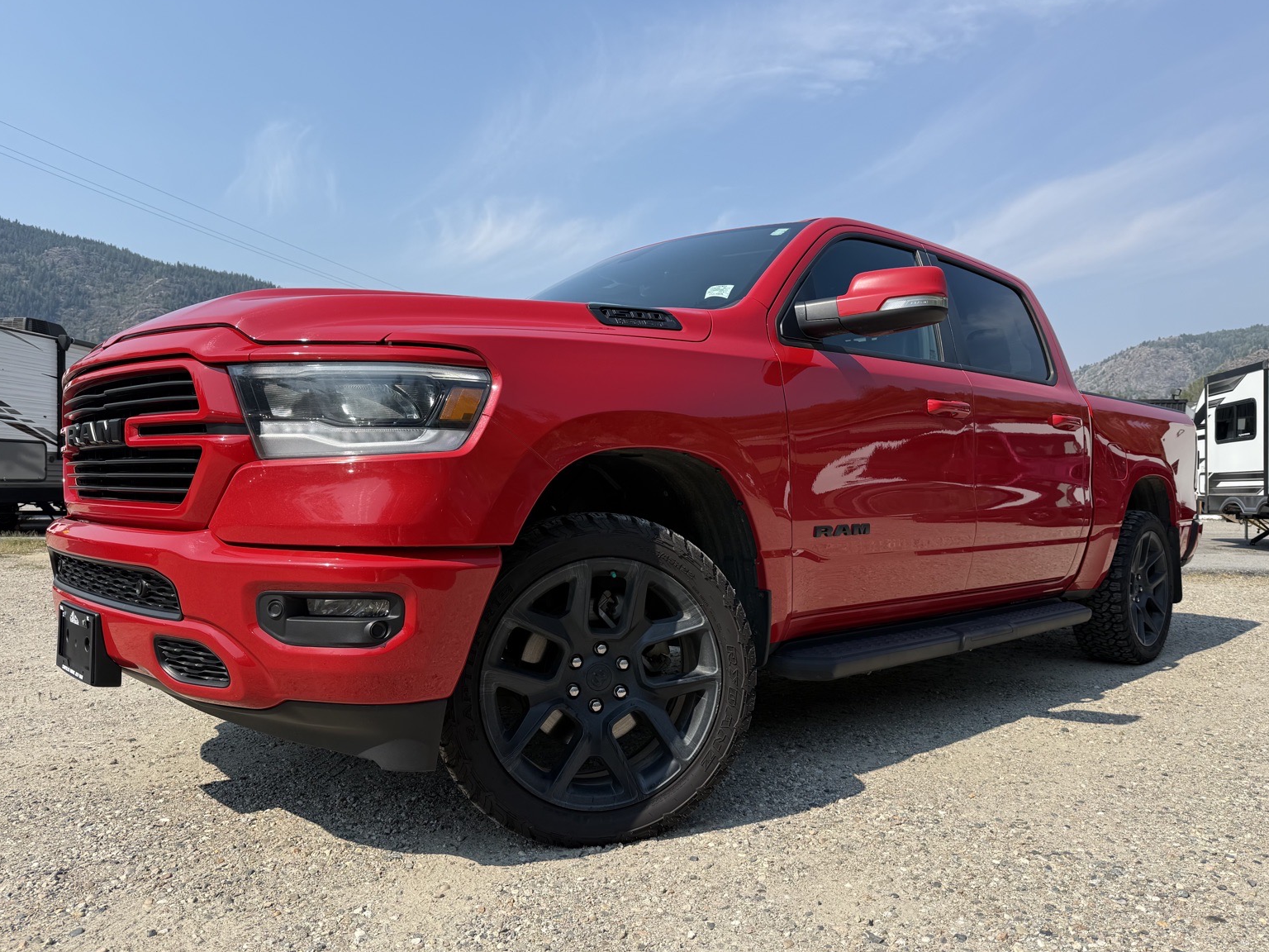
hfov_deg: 69.4
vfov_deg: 54.9
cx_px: 638
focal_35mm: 25
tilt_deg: -1.6
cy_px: 487
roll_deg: -1.2
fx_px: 916
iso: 80
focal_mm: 6.76
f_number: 1.78
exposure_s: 1/3425
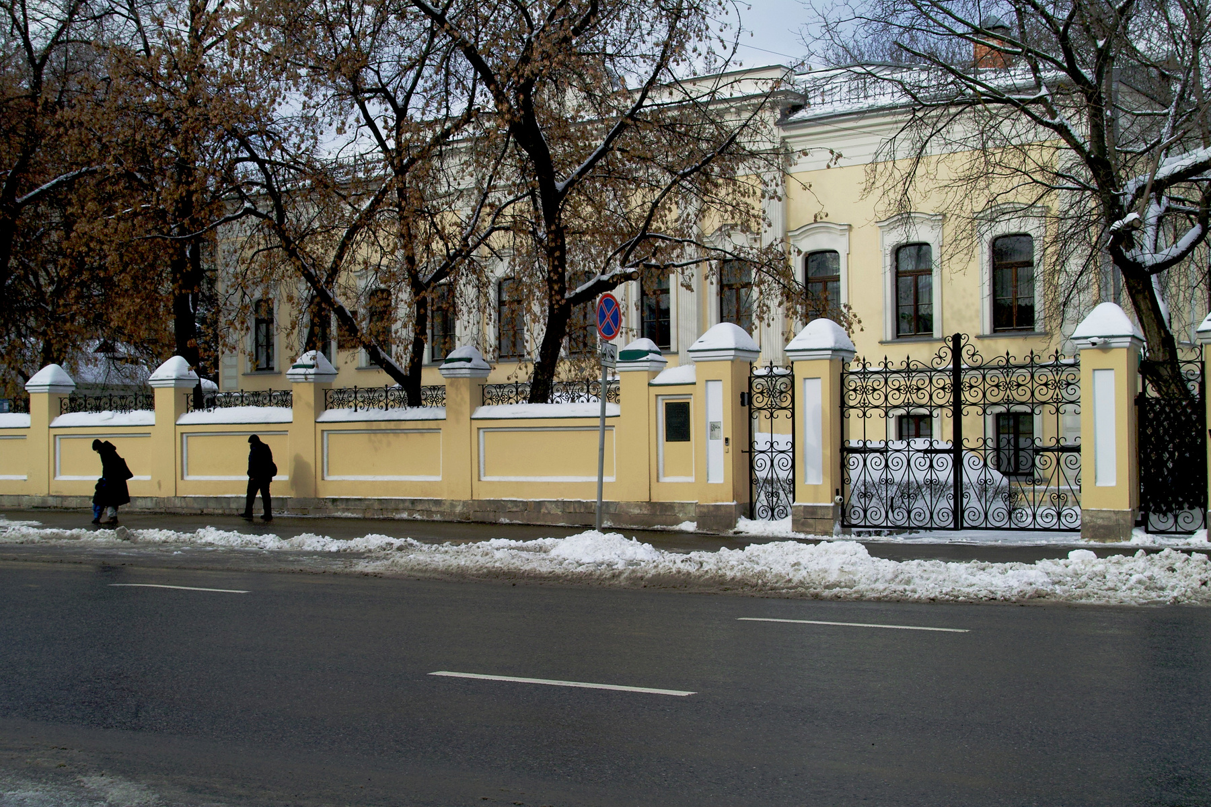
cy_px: 404
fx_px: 1648
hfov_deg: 40.3
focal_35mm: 49
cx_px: 606
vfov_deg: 27.5
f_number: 10
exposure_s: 1/160
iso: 100
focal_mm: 29
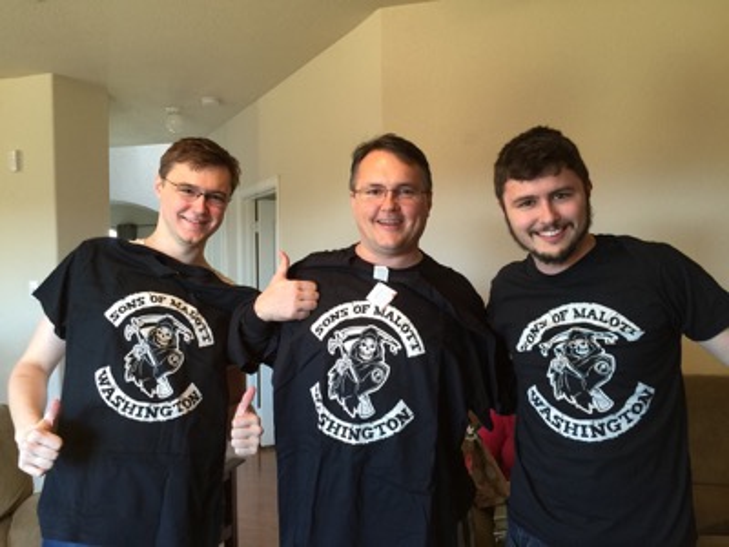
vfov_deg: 48.2
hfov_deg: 61.7
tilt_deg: -0.3
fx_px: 611
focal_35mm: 29
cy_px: 274
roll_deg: +0.8
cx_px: 364
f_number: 2.2
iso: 40
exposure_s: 1/15
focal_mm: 4.15
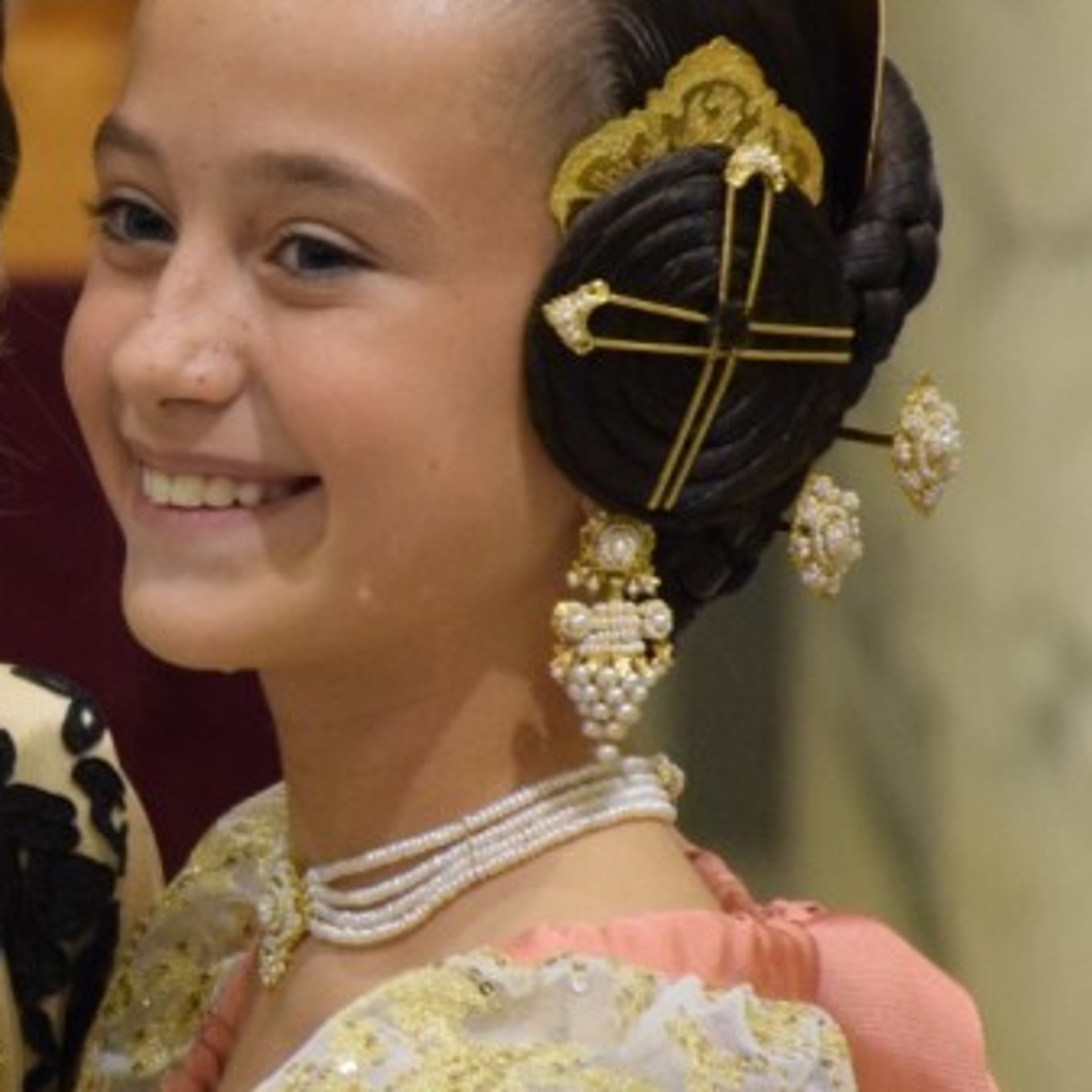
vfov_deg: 3.2
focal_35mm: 542
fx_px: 19344
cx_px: -250
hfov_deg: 3.2
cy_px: 591
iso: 3200
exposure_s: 1/80
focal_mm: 140
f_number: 5.6
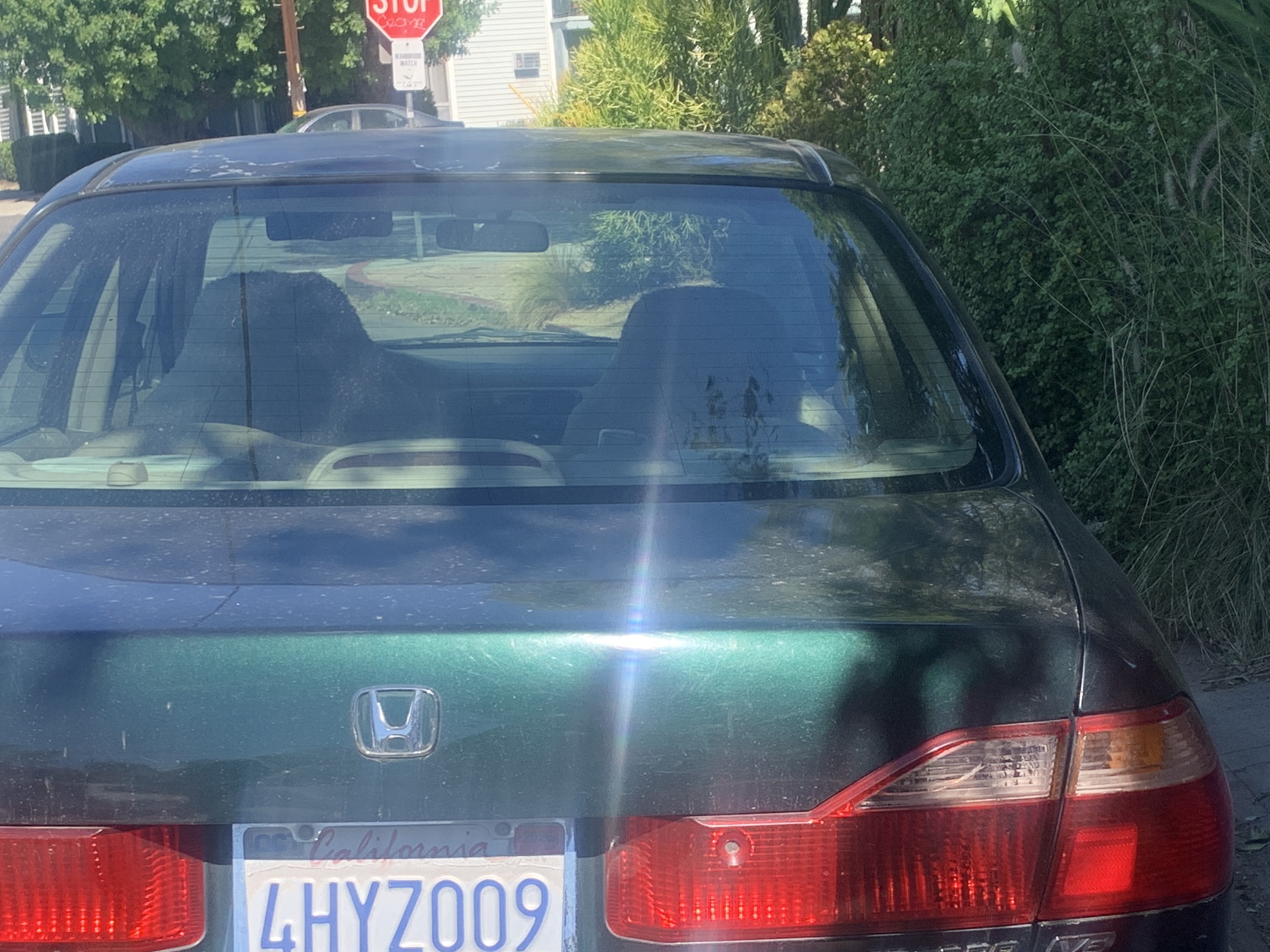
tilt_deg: -12.4
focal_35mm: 61
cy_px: 773
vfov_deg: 23.6
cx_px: 669
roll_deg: +4.2
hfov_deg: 31.7
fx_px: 2238
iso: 25
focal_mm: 4.25
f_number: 1.8
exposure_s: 1/783
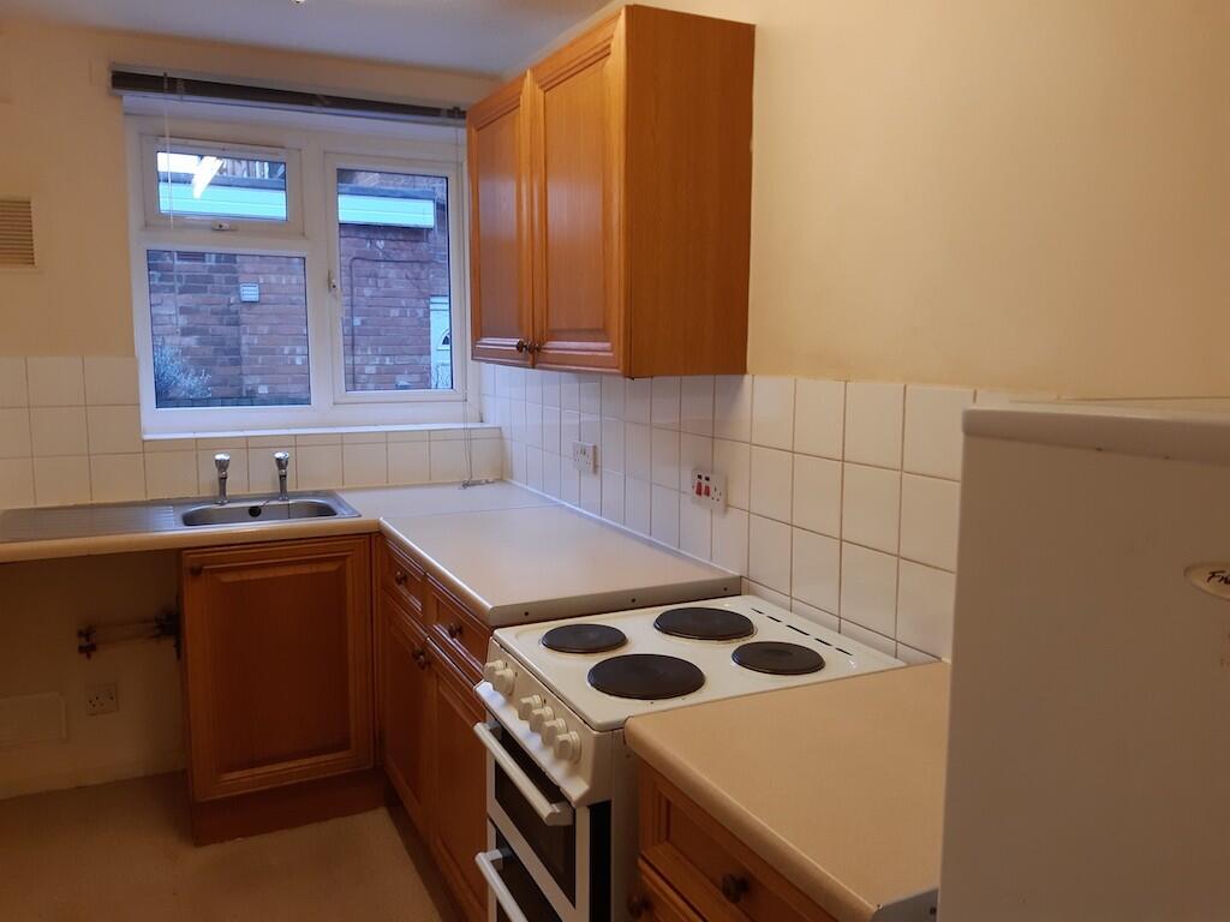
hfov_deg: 67.3
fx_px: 924
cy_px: 461
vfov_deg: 53.1
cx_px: 615
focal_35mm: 26
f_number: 1.7
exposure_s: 1/50
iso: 100
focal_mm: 3.92
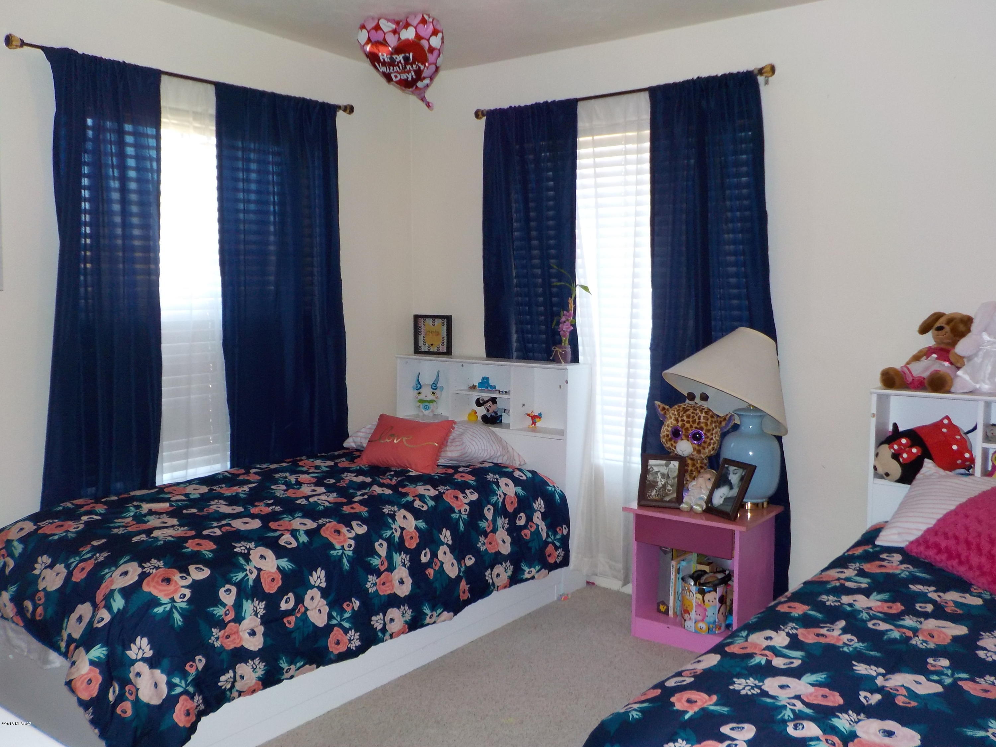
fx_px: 863
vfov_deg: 46.8
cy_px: 374
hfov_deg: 60.0
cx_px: 498
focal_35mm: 30
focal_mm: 4.1
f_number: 3.3
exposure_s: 1/30
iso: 220
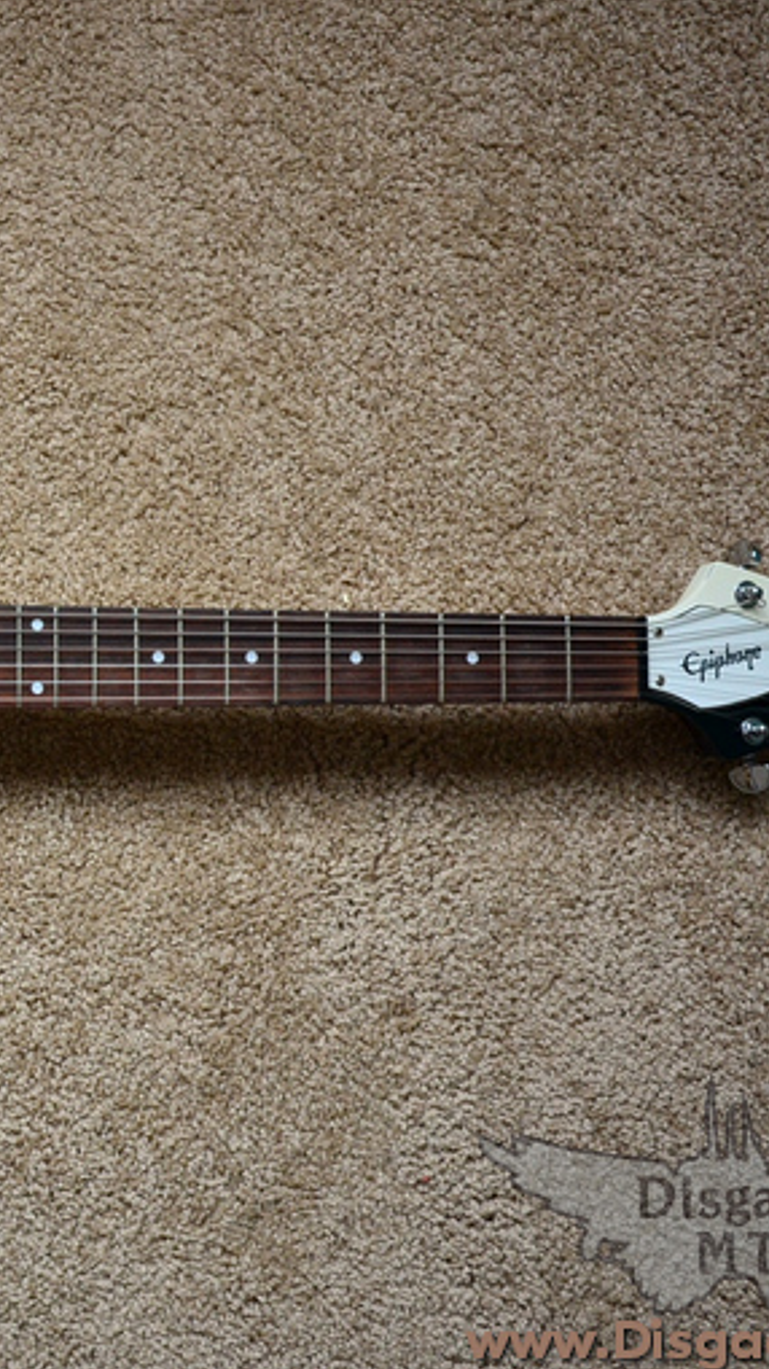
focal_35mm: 46
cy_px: 659
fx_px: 1669
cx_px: -70
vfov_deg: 44.6
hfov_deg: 24.3
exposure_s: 1/40
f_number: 3.5
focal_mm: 18.5
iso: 500
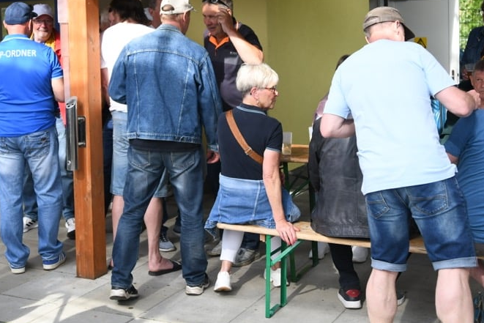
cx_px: 183
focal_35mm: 60
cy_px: 80
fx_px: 807
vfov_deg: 22.4
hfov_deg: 33.2
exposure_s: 1/1600
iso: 450
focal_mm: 31
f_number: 2.8
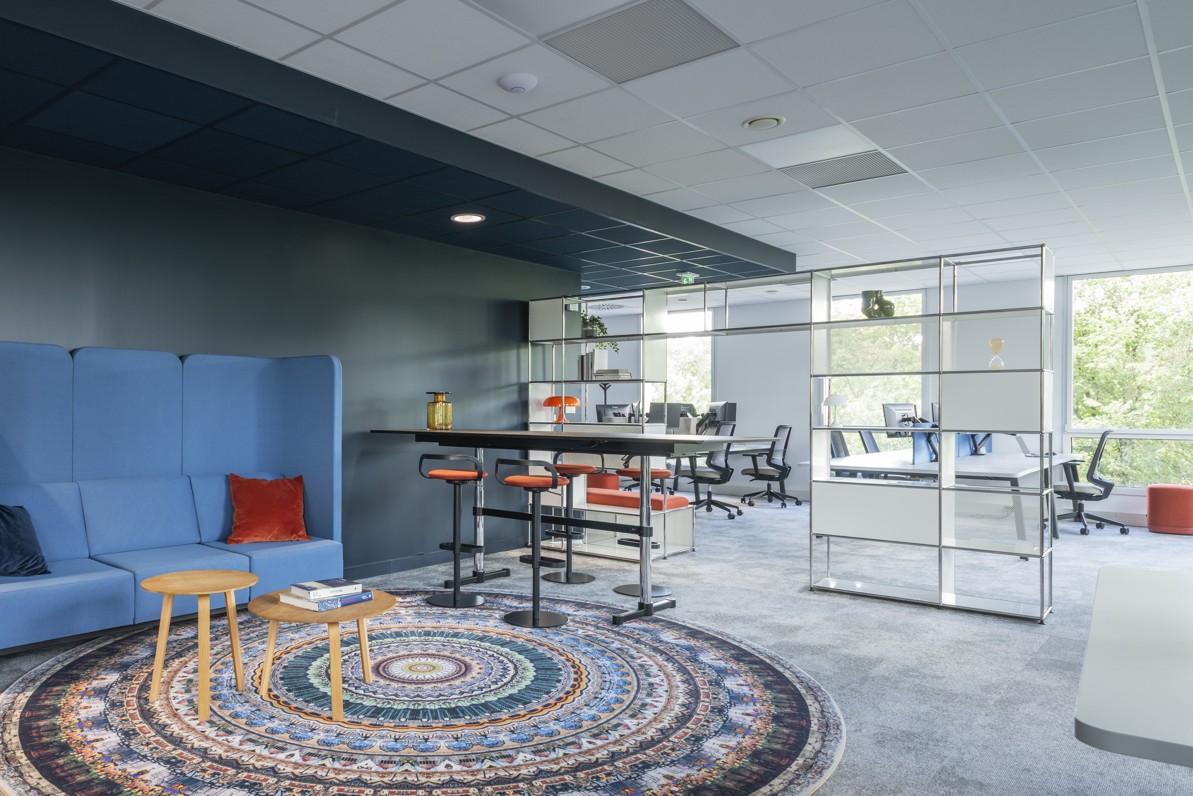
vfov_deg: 62.0
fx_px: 663
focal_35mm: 20
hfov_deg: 84.0
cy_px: 398
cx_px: 596
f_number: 11
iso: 100
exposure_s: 1/1.67
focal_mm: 20
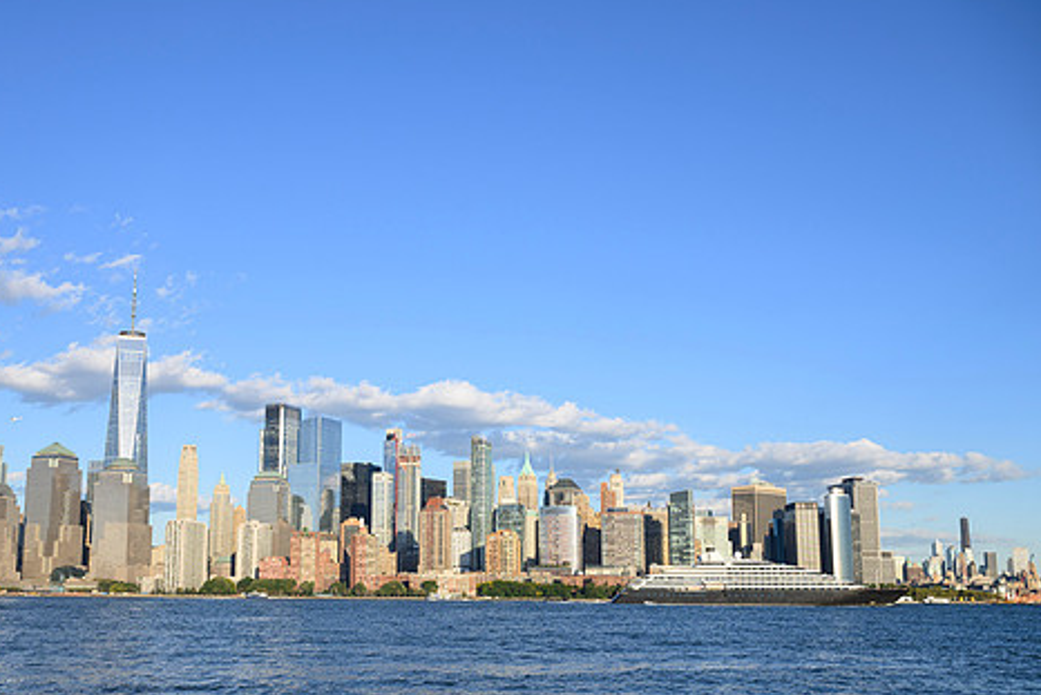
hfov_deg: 49.3
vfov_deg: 34.1
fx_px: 1128
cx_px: 423
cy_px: 416
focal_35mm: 39
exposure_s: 1/320
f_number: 7.1
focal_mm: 31
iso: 100
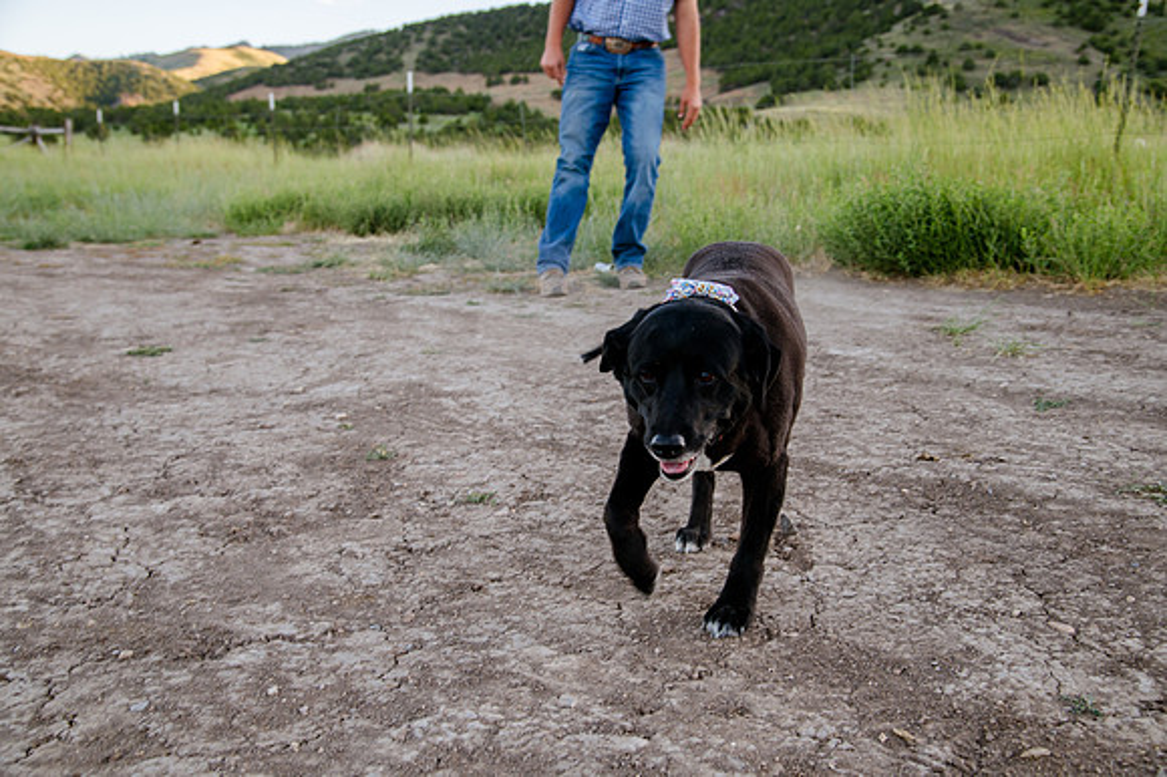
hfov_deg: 50.7
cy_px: 388
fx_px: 1231
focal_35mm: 38
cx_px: 584
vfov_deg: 35.0
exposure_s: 1/200
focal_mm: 38
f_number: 5.6
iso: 400
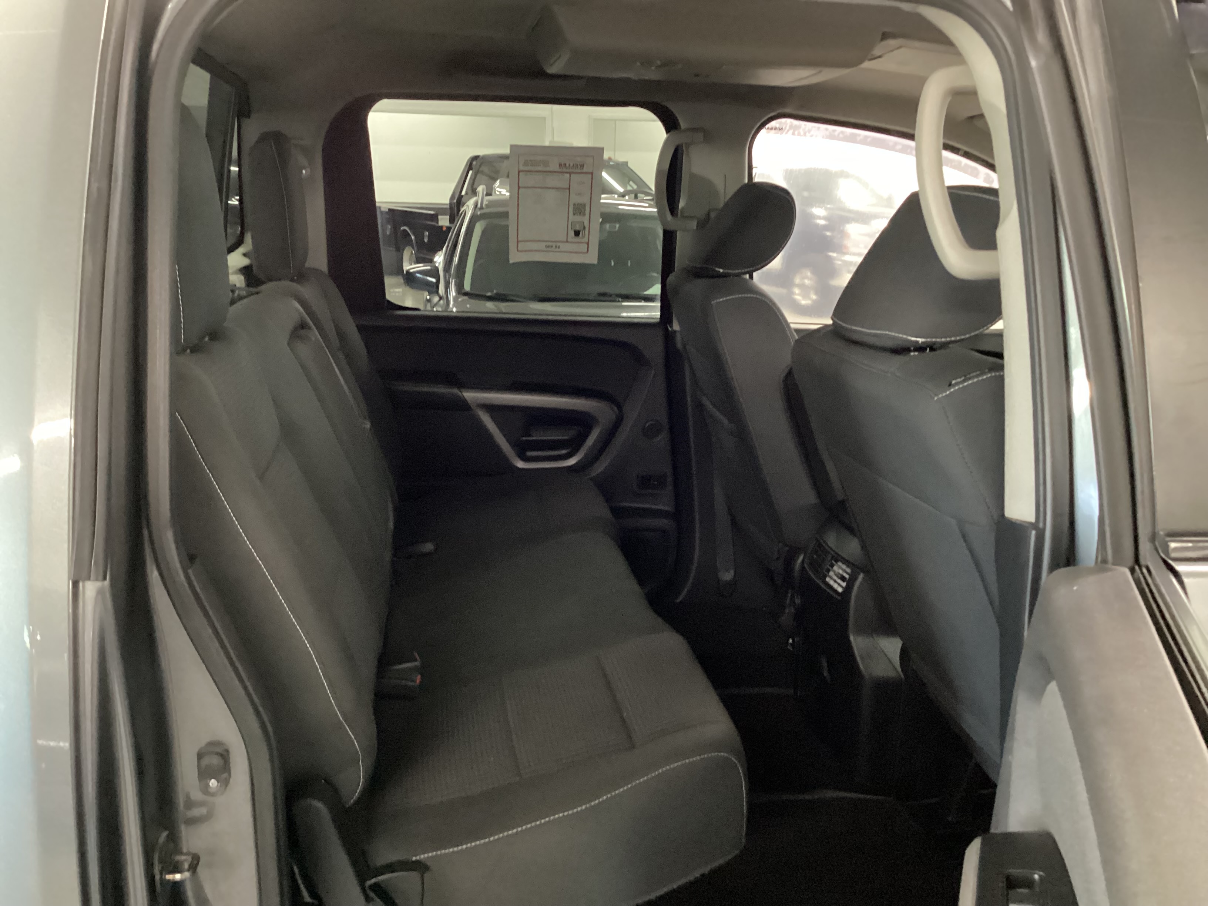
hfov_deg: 58.4
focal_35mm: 31
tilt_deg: -14.4
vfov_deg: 45.4
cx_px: 604
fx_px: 1082
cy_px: 453
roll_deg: -1.4
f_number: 2.4
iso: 640
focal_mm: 3.3
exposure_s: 1/17
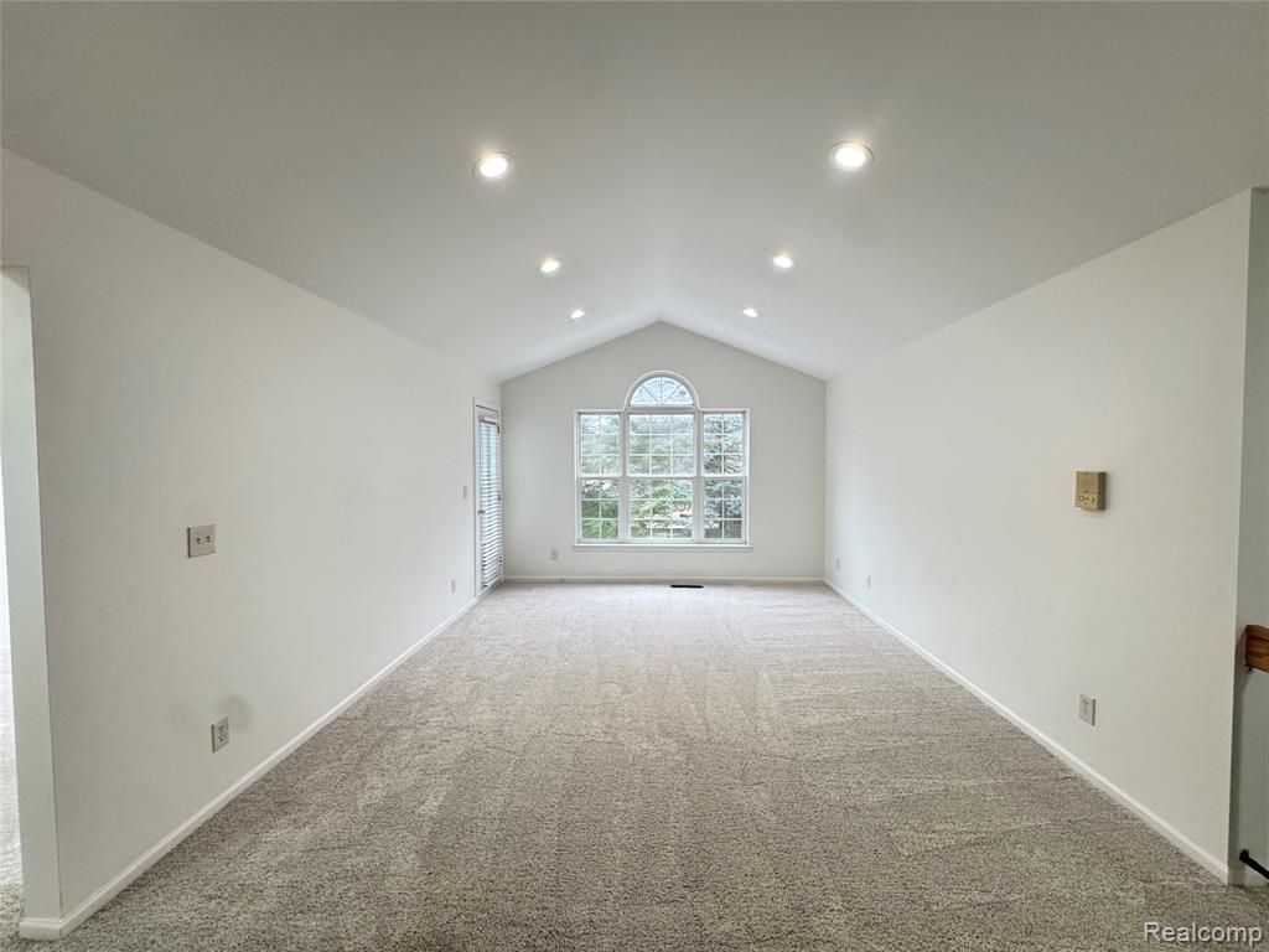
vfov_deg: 85.7
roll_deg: -0.1
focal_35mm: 14
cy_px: 476
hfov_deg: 102.1
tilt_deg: -3.3
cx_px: 634
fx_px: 513
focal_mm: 2.22
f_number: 2.2
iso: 200
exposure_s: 1/120
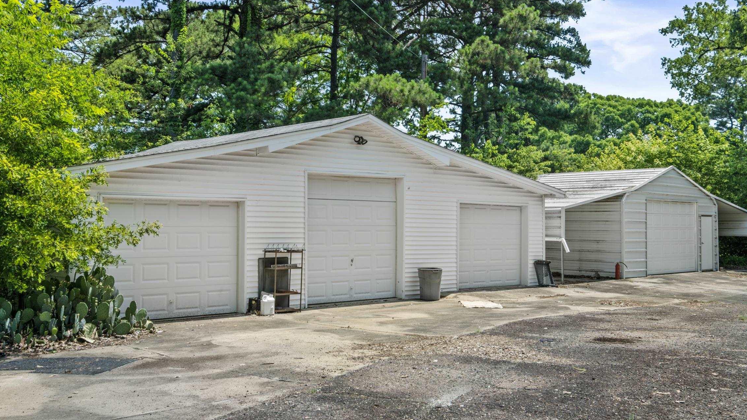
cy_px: 196
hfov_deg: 52.8
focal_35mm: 38
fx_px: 753
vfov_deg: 31.2
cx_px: 391
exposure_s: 1/40
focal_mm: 21.9
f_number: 8
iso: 400
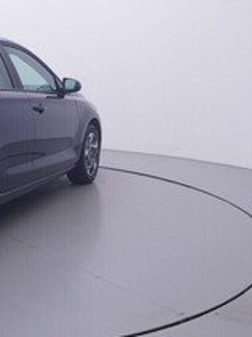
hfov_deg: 24.0
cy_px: 95
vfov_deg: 33.7
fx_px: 547
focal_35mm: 56
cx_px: -37
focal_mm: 15
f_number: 5
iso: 200
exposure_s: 1/80
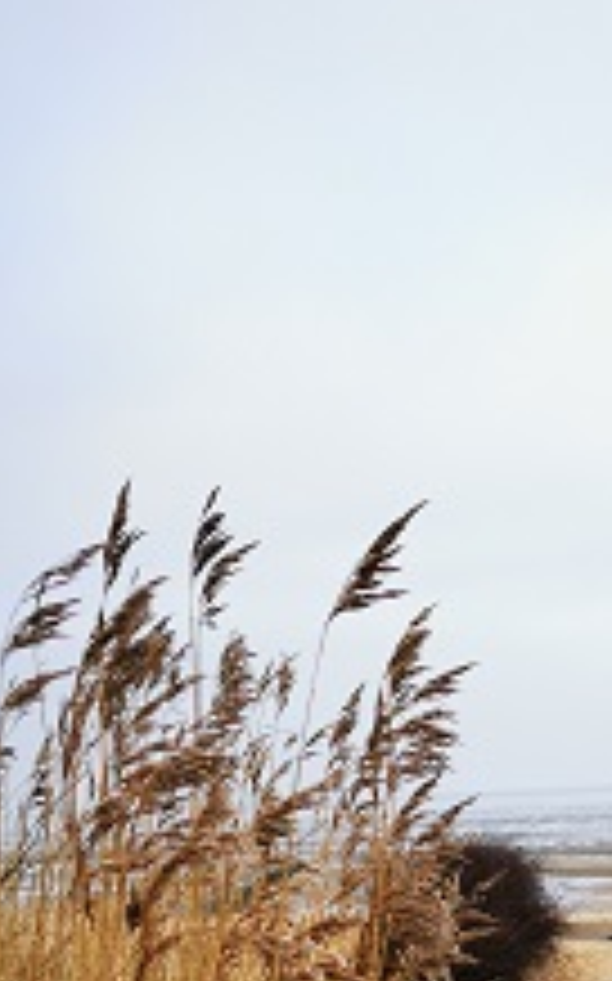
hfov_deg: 18.1
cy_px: 961
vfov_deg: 27.8
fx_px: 1871
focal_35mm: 70
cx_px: 603
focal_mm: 5.58
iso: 50
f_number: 1.8
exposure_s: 1/629
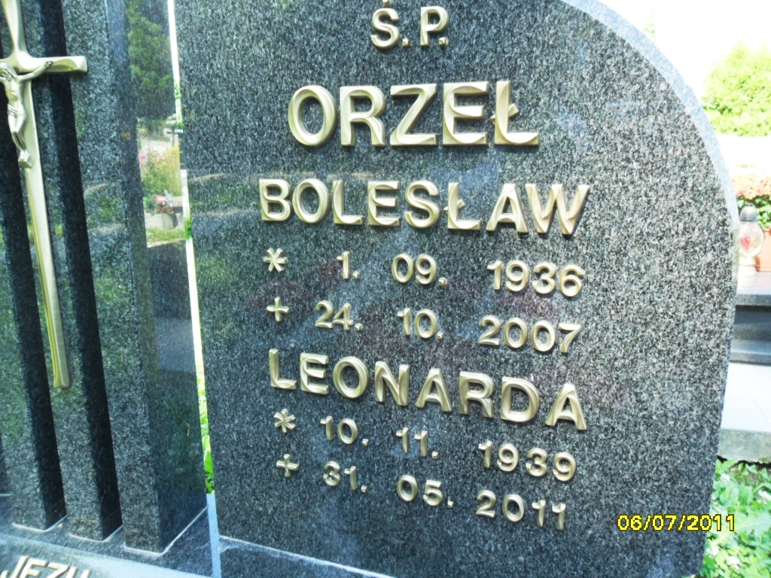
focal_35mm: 27
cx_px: 386
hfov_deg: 65.3
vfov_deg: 51.4
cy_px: 289
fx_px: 601
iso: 160
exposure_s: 1/90
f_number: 3.5
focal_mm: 4.9
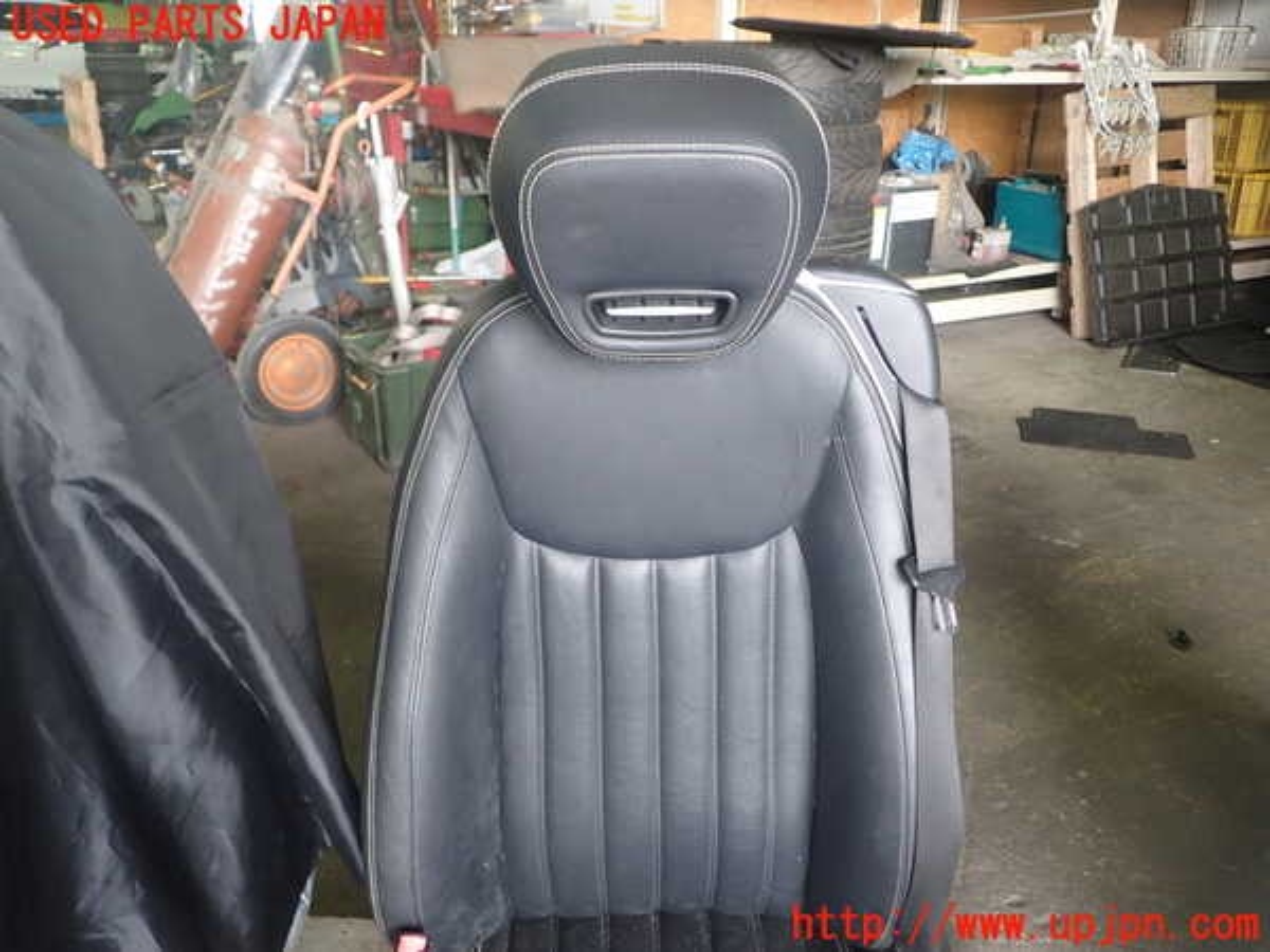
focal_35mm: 30
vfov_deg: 46.8
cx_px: 635
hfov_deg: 60.0
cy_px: 476
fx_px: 1101
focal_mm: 5.4
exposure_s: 1/40
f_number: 2.3
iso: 200
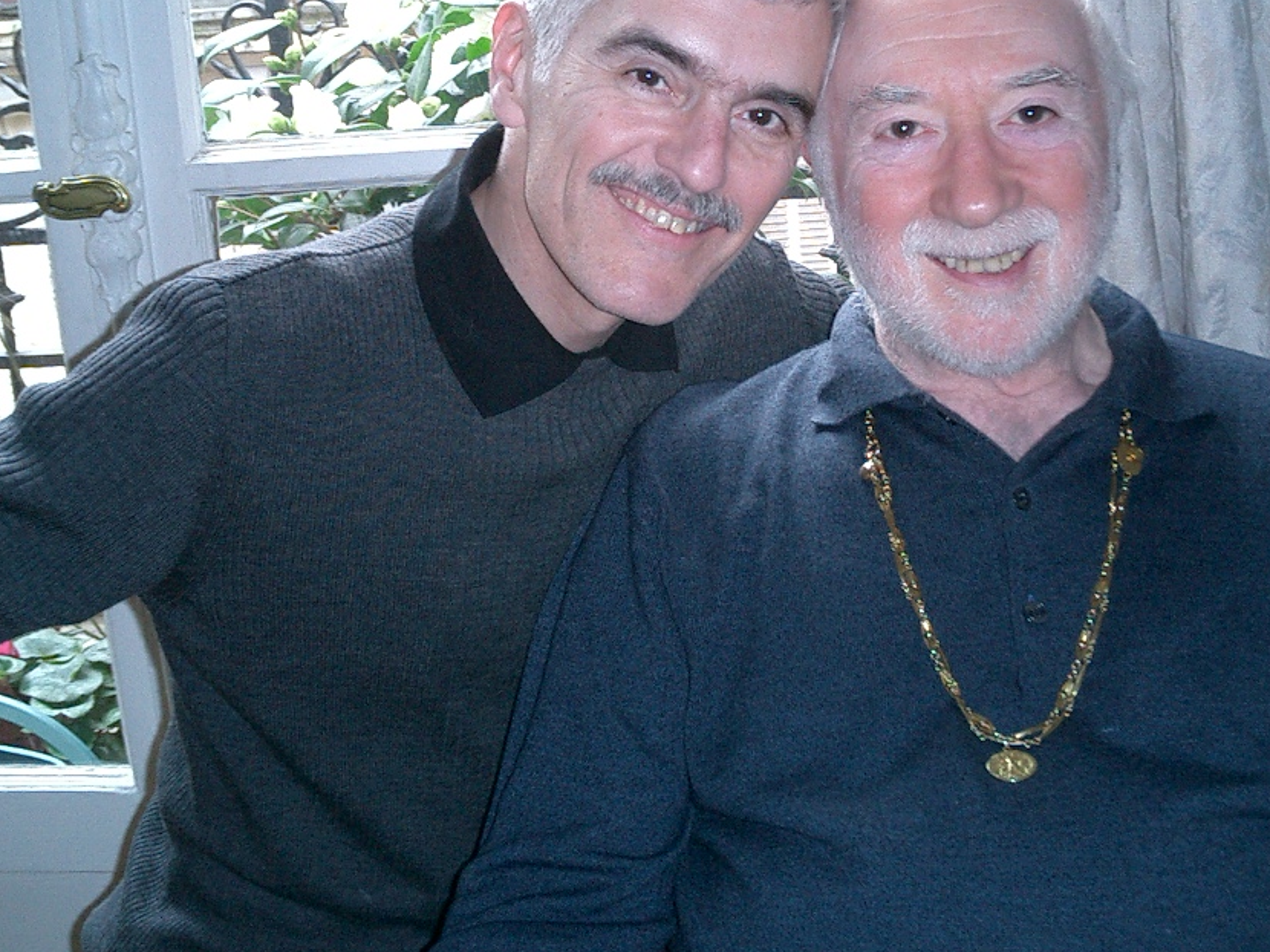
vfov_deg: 26.8
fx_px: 1981
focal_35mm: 54
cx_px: 701
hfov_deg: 35.5
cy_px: 306
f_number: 4.2
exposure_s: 1/40
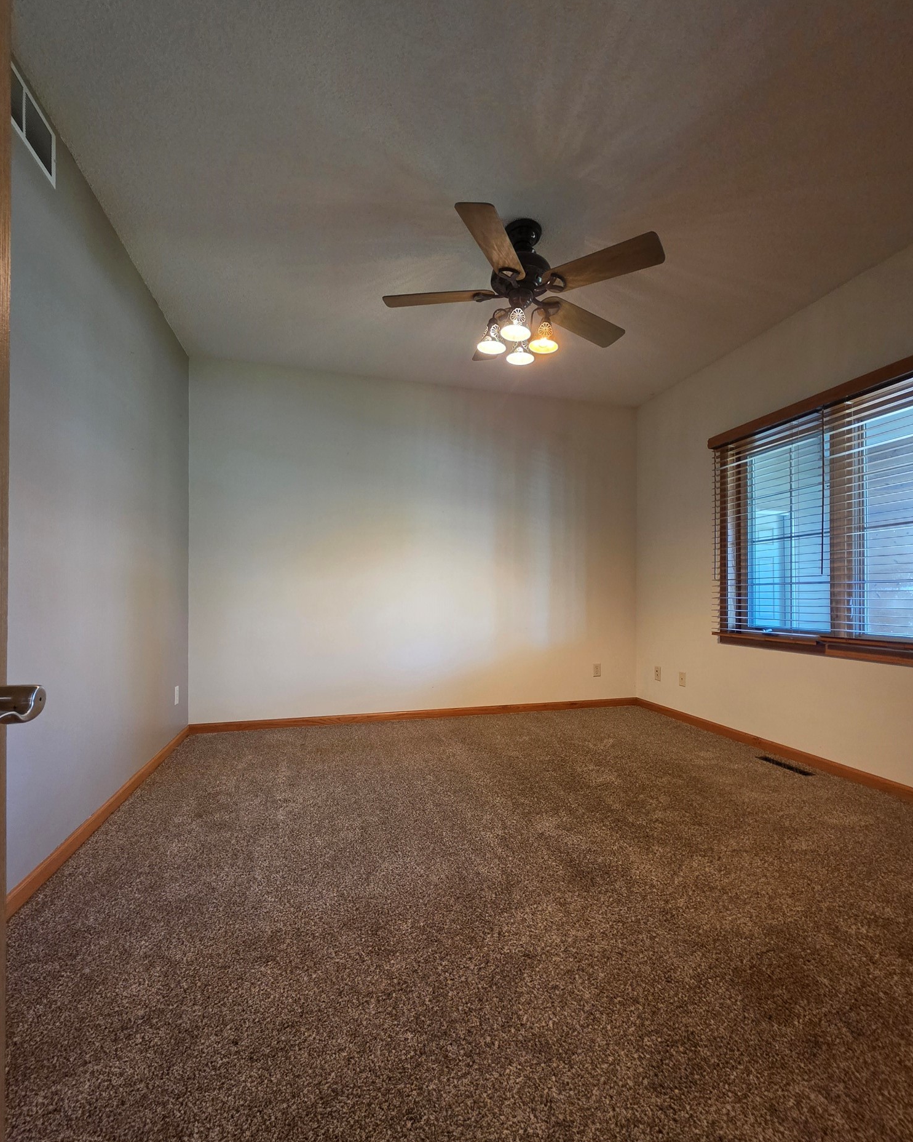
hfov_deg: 88.0
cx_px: 454
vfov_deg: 100.6
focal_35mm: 14
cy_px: 597
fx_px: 473
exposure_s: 1/60
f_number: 1.9
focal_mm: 2.2
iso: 640
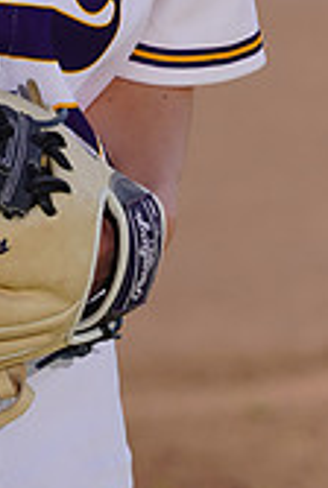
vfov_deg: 2.5
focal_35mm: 835
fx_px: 11364
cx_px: -1
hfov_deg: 1.7
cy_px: -164
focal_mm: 241
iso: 100
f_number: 8
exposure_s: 1/250
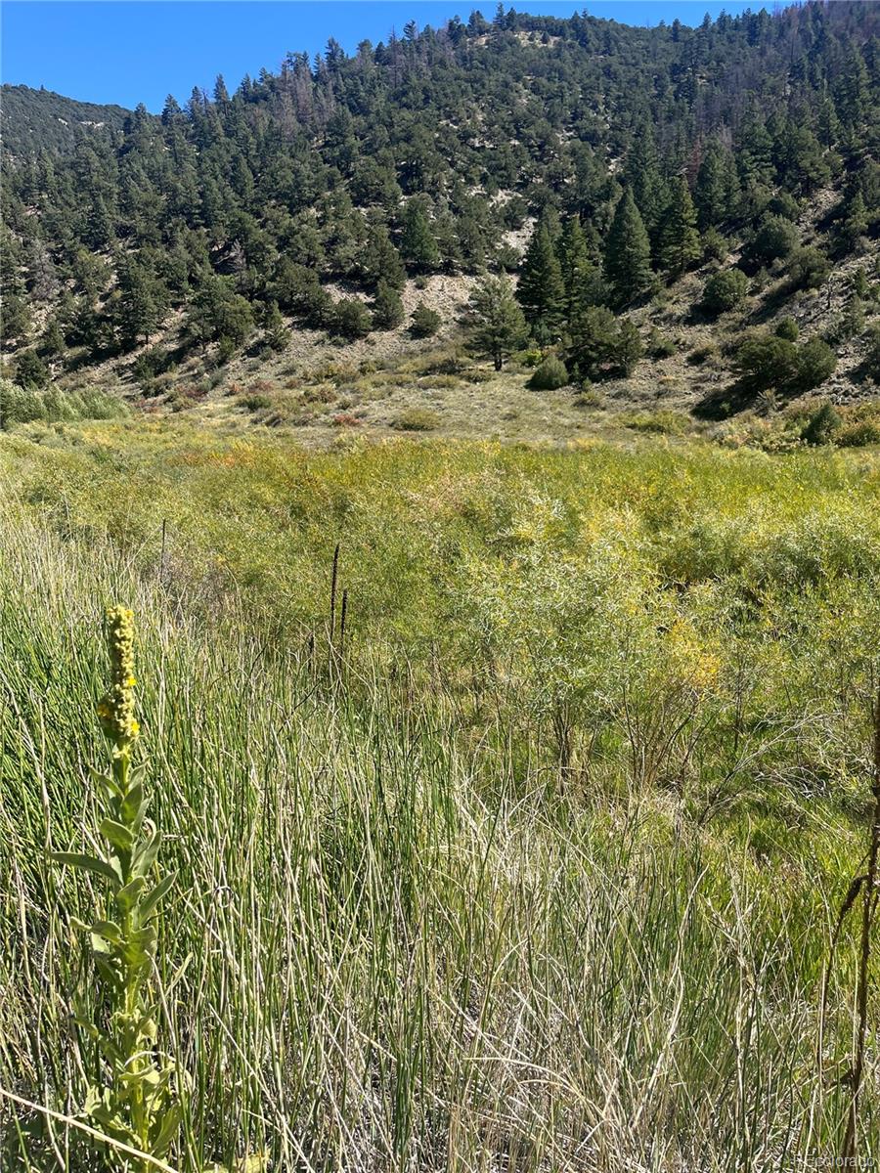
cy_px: 586
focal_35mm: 26
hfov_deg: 53.1
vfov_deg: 67.3
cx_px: 440
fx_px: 881
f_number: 1.6
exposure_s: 1/2137
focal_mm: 5.1
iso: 50
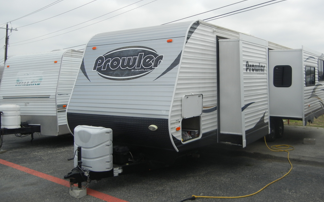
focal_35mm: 36
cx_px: 179
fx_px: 318
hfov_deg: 53.9
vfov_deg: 35.3
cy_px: 94
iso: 160
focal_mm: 5.4
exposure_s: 1/351
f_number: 7
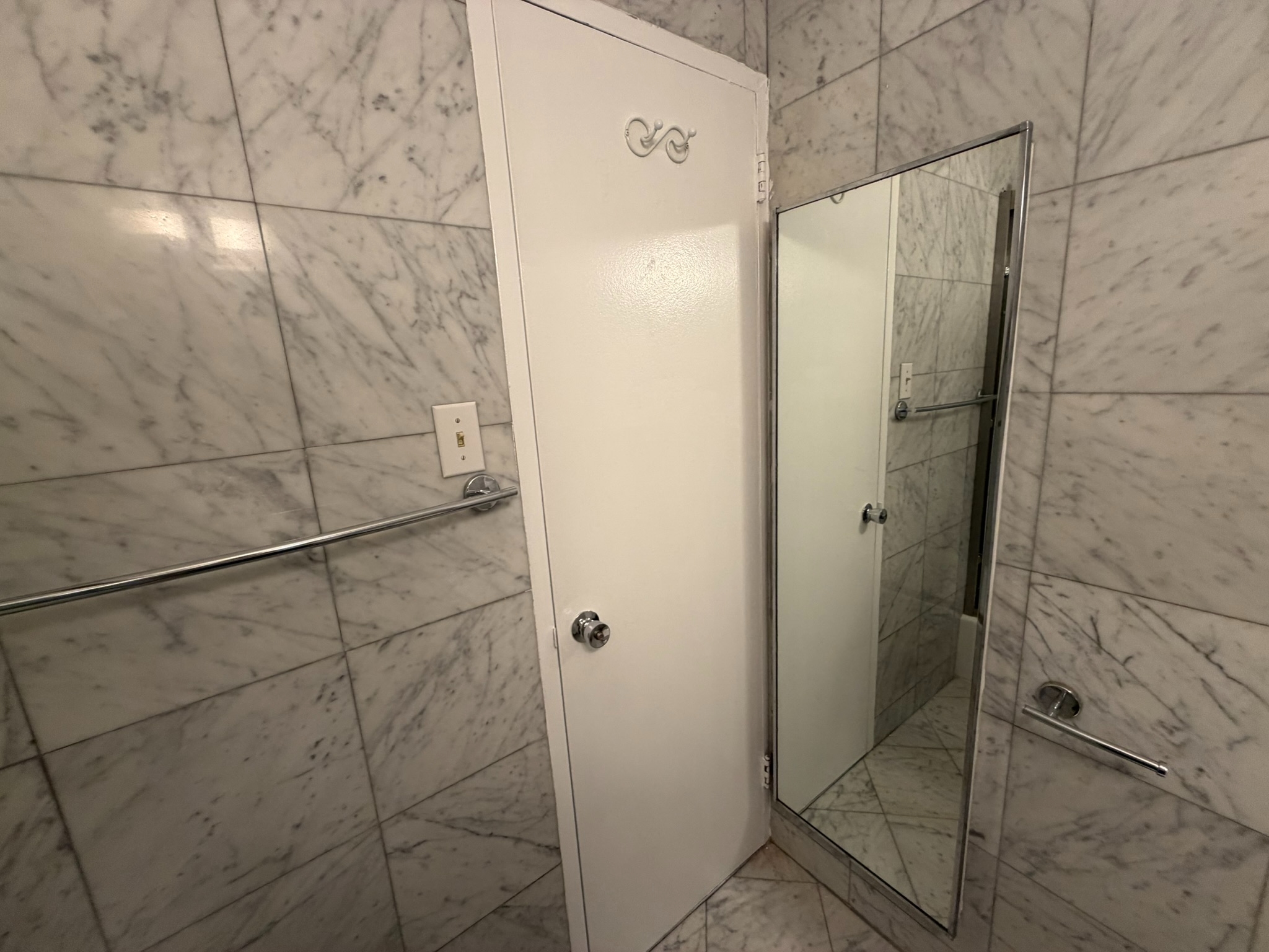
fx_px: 513
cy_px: 476
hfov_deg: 102.1
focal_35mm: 14
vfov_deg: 85.7
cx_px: 634
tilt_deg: -12.5
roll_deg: +3.9
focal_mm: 2.22
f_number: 2.2
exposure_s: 1/60
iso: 250
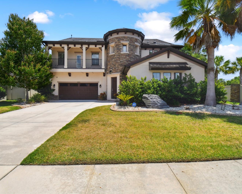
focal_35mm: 17
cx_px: 120
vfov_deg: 77.0
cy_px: 97
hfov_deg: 89.6
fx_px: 122
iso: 100
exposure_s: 1/1600
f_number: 7.1
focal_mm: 10
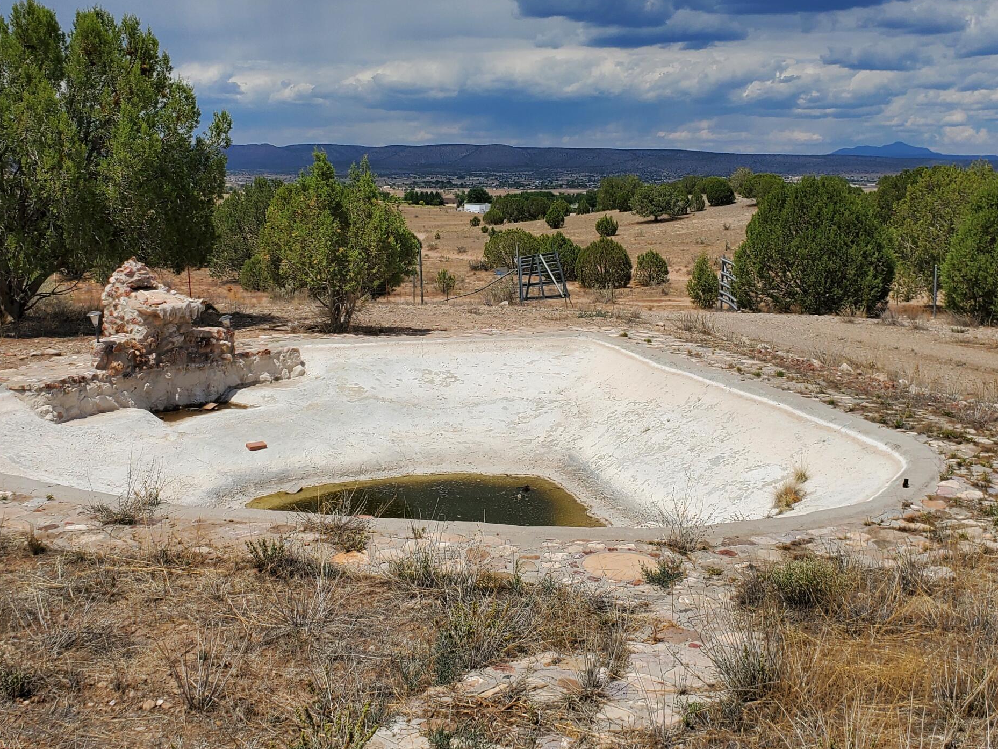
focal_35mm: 42
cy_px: 335
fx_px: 1211
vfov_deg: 34.3
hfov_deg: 44.8
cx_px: 472
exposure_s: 1/4572
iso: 50
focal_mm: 4.3
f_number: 2.4
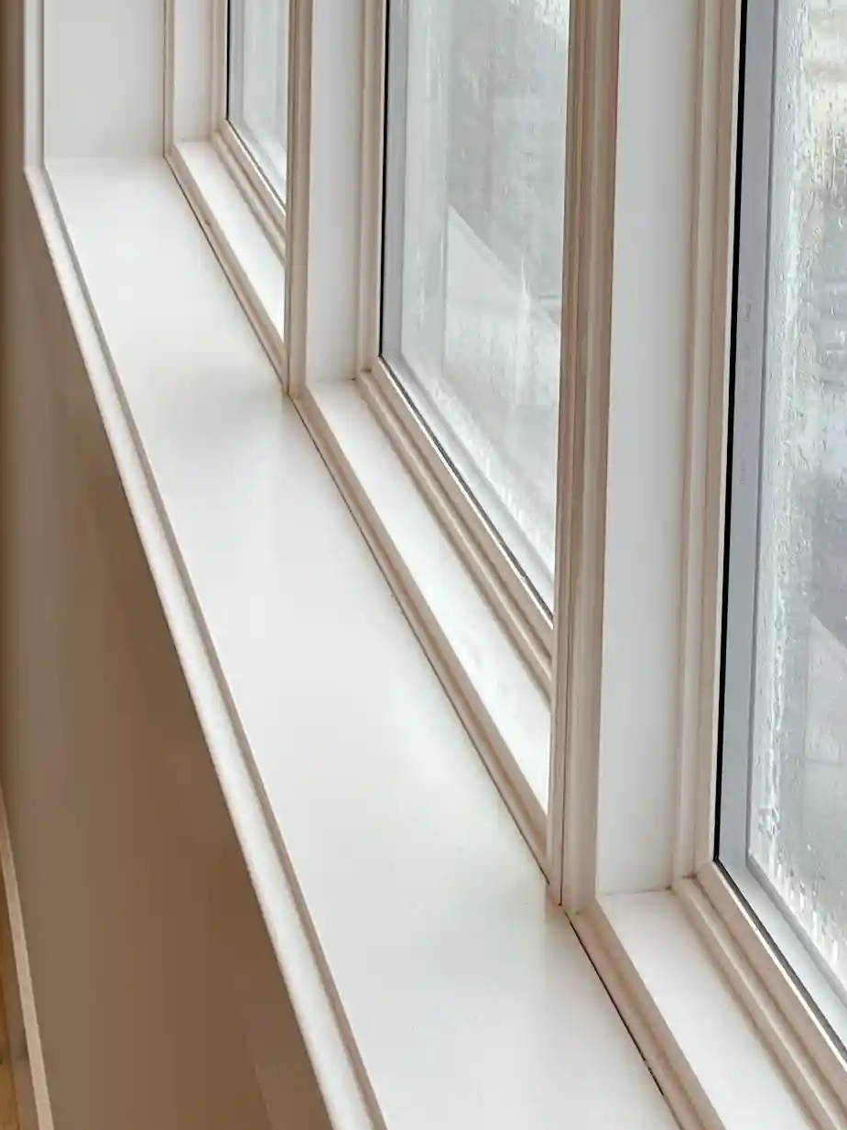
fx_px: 2773
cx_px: 580
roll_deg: -1.0
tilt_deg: -7.1
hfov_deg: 17.3
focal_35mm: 85
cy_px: -169
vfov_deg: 21.6
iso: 40
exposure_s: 1/184
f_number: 1.6
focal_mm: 5.1
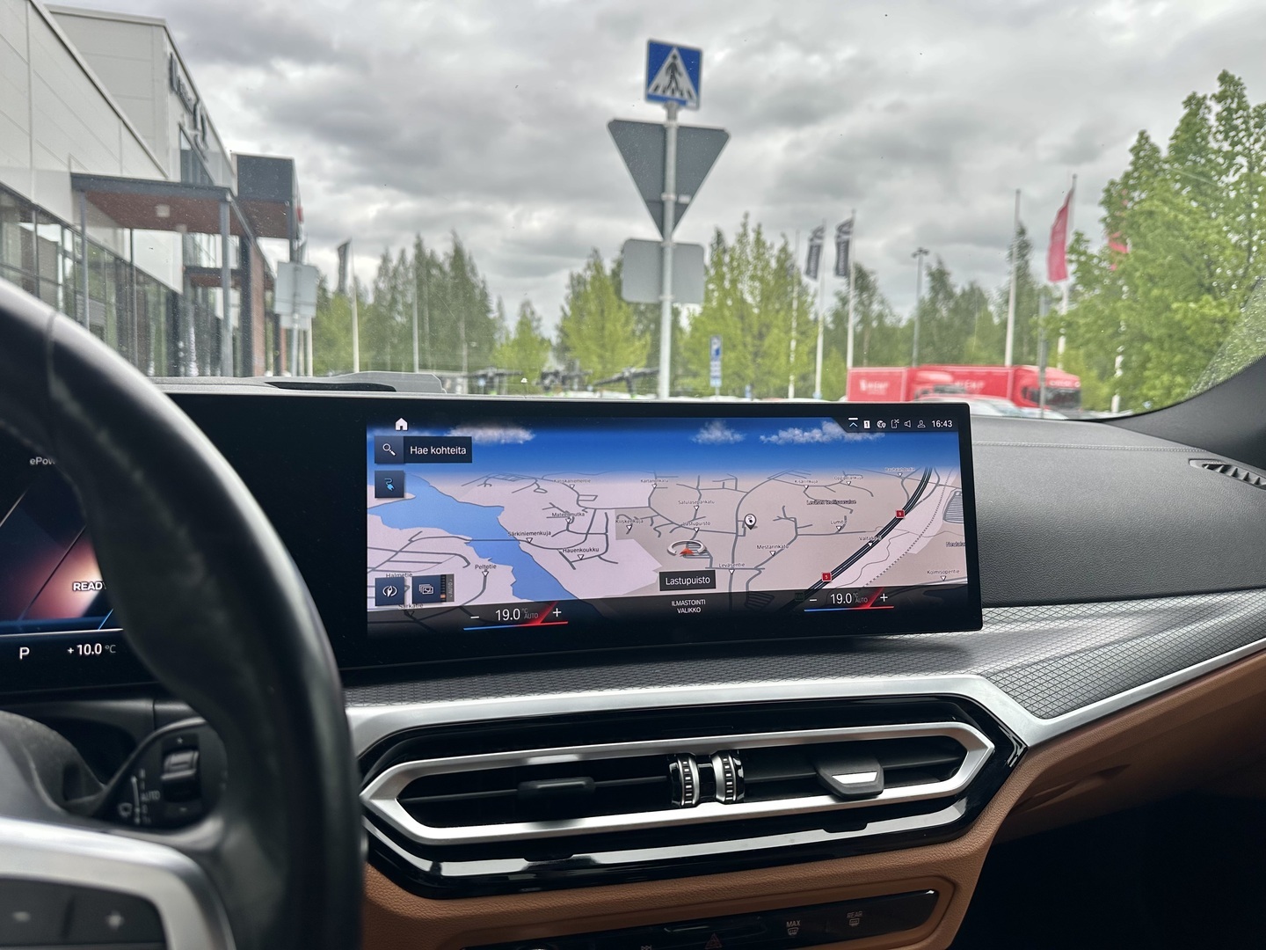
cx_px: 633
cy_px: 475
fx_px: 878
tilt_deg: -5.3
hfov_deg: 71.6
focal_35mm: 24
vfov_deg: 56.8
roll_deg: -1.4
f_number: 1.78
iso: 100
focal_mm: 6.86
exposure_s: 1/611
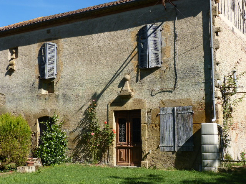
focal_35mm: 50
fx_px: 355
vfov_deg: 29.1
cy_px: 92
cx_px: 123
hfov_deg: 38.2
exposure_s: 1/800
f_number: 4
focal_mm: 9
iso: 100
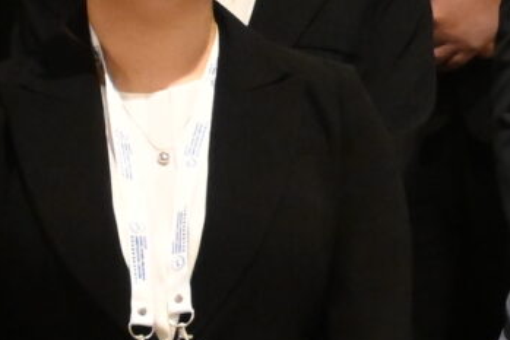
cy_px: 135
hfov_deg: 8.1
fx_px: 3430
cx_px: 1024
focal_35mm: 242
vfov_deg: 5.7
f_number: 4
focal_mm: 22
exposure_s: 1/80
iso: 3200
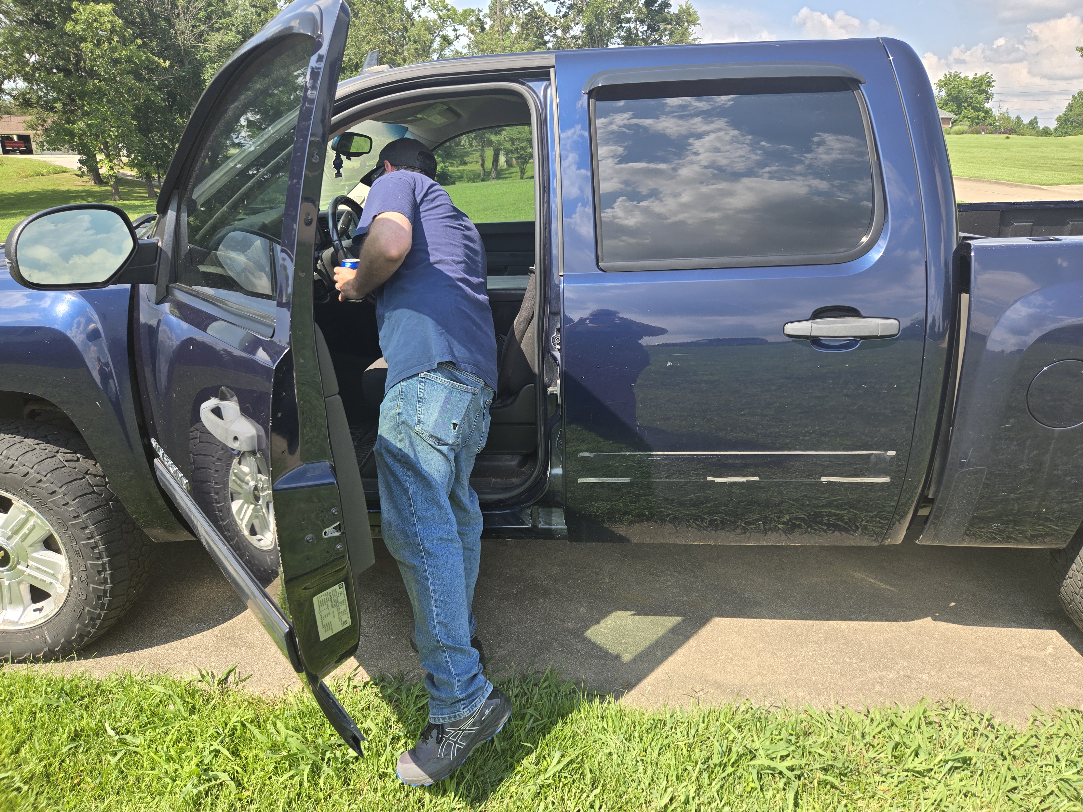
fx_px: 720
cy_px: 406
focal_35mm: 23
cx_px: 542
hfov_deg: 73.9
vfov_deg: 58.9
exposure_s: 1/686
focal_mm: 5.4
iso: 25
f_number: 1.8
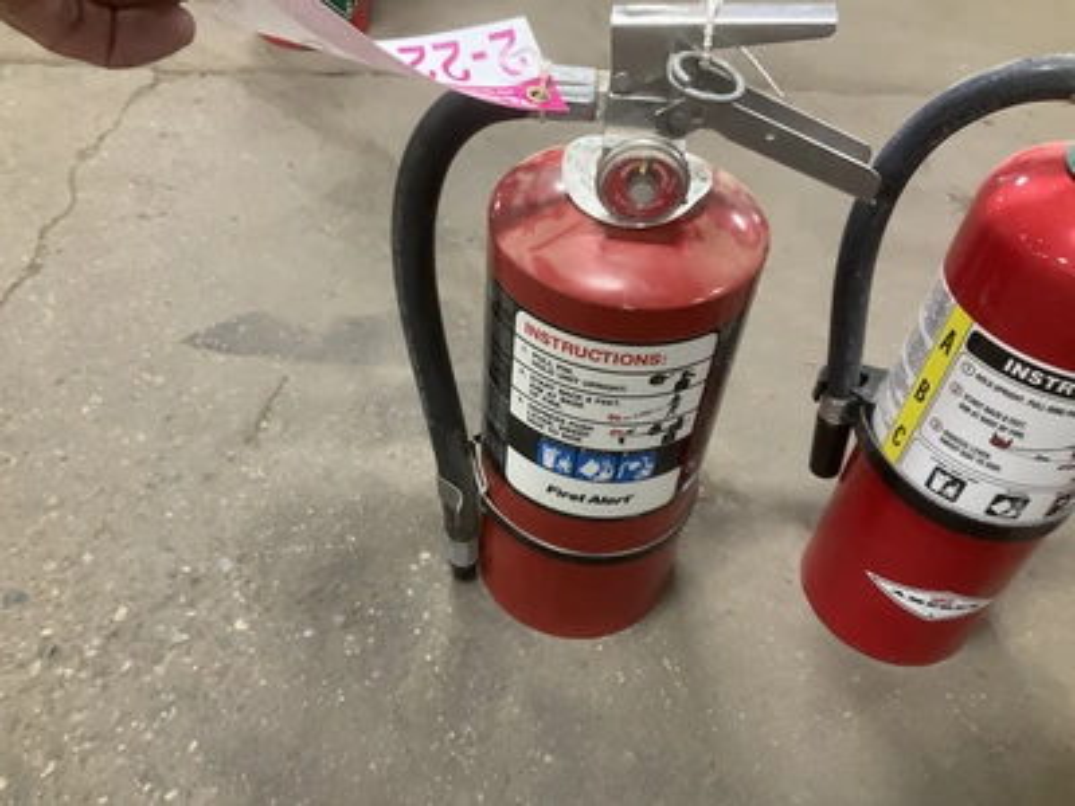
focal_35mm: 29
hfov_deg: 61.7
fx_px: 901
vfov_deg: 48.2
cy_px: 403
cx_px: 538
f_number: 1.8
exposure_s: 1/40
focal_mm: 3
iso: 250
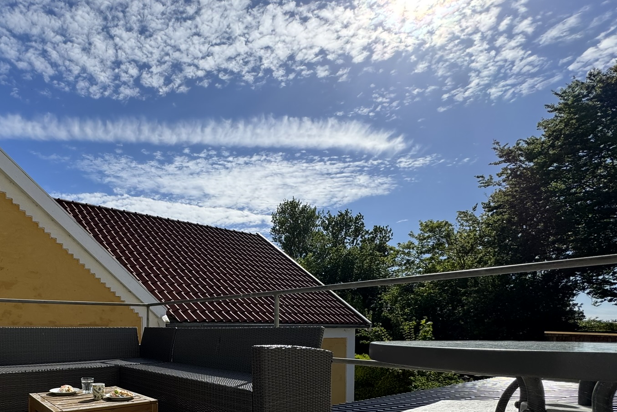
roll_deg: -0.4
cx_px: 160
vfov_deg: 53.1
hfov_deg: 73.5
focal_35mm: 22
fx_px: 377
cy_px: 335
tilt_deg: -1.1
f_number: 2.2
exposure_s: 1/1789
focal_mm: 2.22
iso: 50
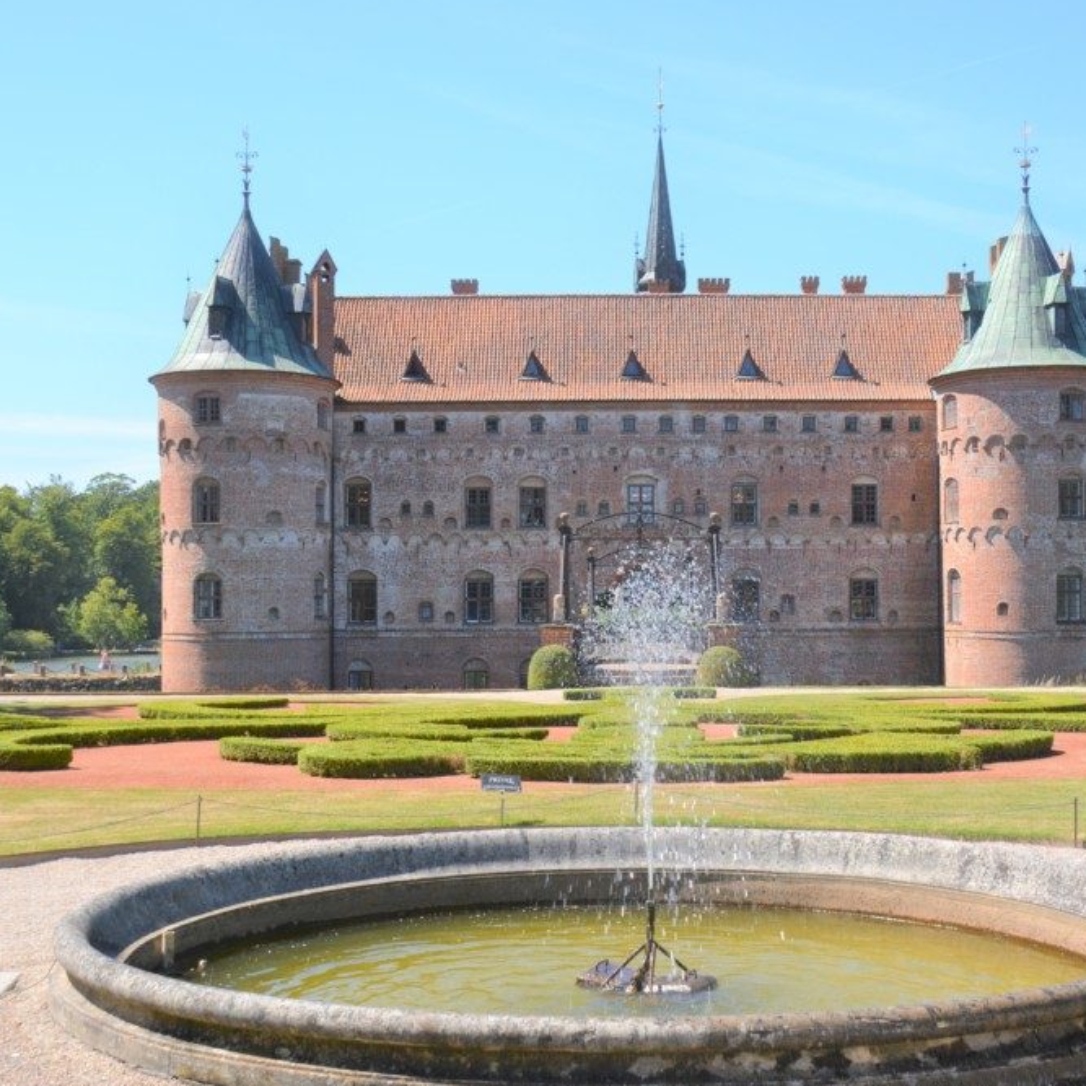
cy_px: 546
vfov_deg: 36.1
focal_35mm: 47
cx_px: 612
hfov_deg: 36.0
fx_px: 1668
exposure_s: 1/200
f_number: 9
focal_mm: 24
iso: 100
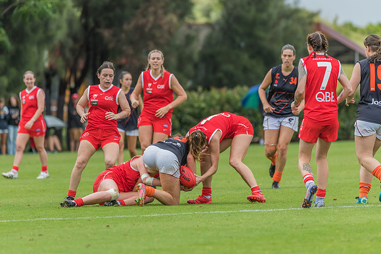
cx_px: 184
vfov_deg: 3.2
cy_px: 123
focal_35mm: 435
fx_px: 4603
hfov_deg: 4.7
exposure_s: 1/1250
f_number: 6
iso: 720
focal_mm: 420
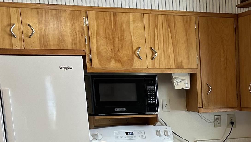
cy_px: 199
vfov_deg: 15.3
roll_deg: +0.8
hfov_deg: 26.8
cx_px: 259
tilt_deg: -12.1
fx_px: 493
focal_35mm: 74
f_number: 1.78
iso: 125
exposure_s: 1/120
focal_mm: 6.86
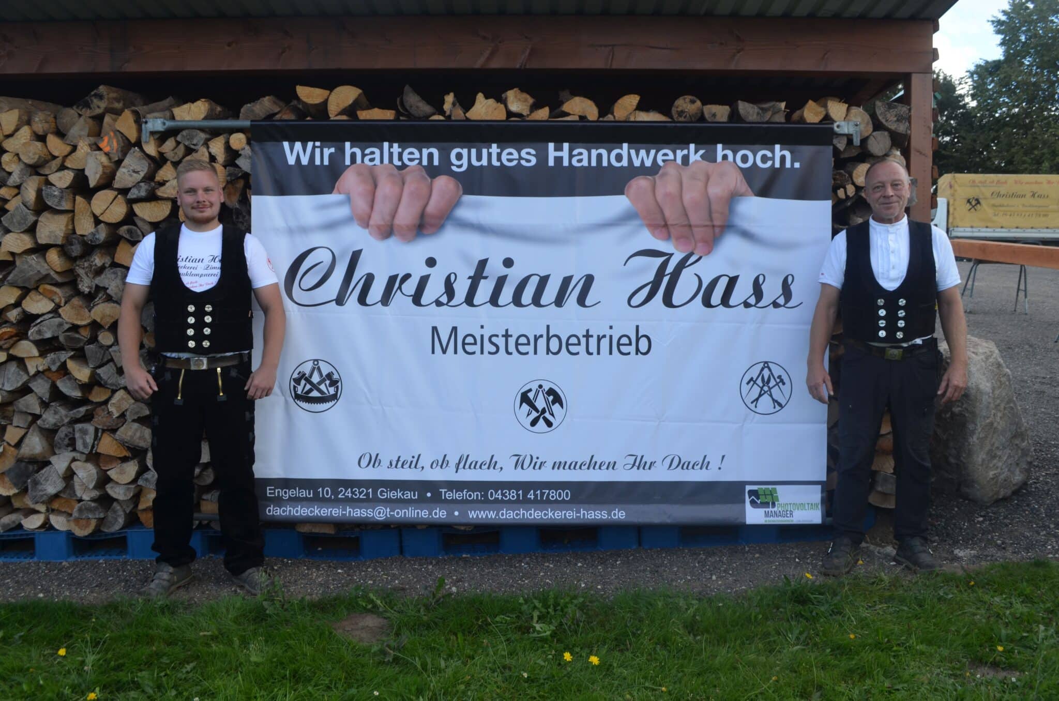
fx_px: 969
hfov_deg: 57.3
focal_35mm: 33
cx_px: 530
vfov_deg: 39.8
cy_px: 350
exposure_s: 1/160
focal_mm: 22
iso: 200
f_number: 6.3
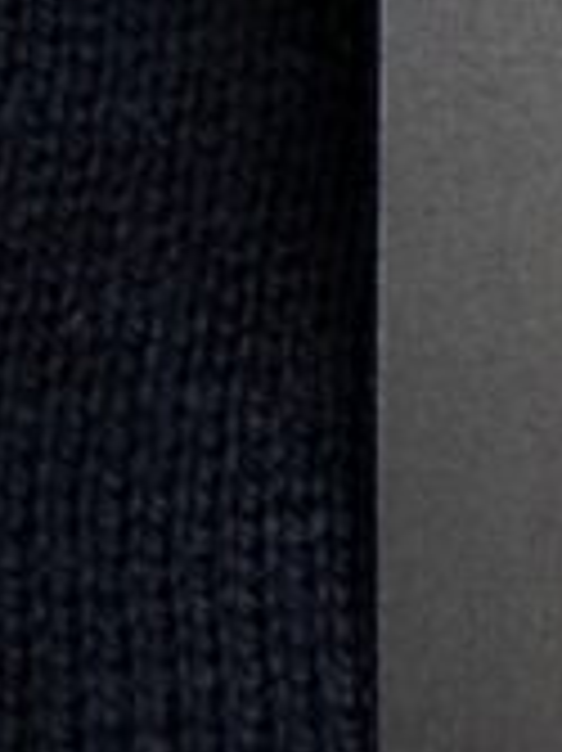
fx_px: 2493
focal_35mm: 115
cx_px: 1304
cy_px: -653
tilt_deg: -83.1
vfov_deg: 14.7
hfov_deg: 11.0
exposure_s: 1/100
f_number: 2.2
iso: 80
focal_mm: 2.22
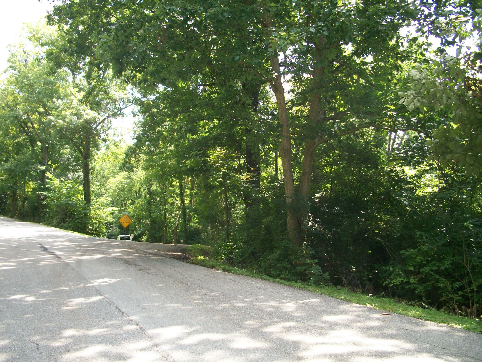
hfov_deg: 52.6
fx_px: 487
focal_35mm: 35
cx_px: 241
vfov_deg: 40.7
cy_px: 181
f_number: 3.1
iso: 80
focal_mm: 6.3
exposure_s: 1/125
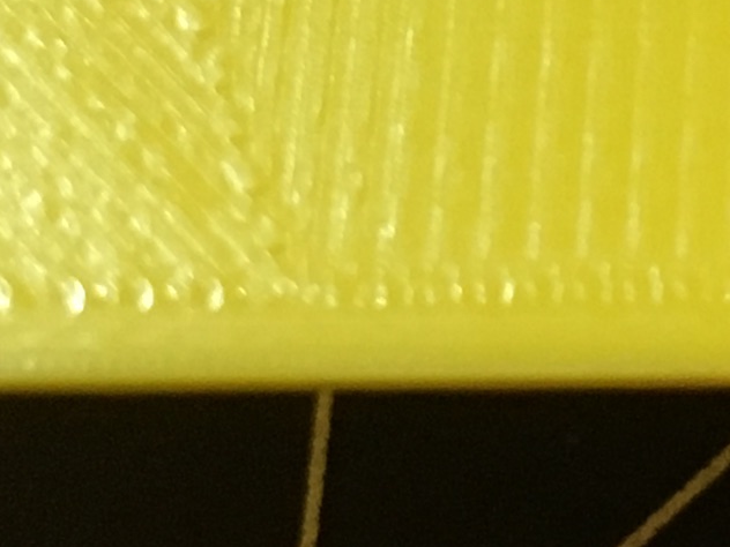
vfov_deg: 7.8
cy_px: -463
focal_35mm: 185
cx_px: 1007
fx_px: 3901
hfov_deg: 10.4
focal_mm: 4.15
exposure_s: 1/30
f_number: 2.2
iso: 125
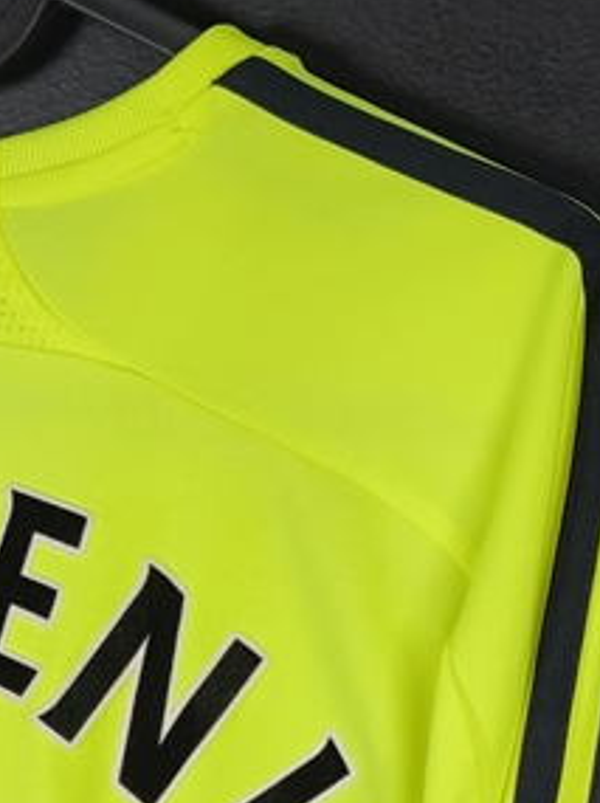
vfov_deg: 19.3
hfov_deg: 14.9
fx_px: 2247
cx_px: -20
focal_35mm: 97
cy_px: 924
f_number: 1.6
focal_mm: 6.57
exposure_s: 1/200
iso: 400
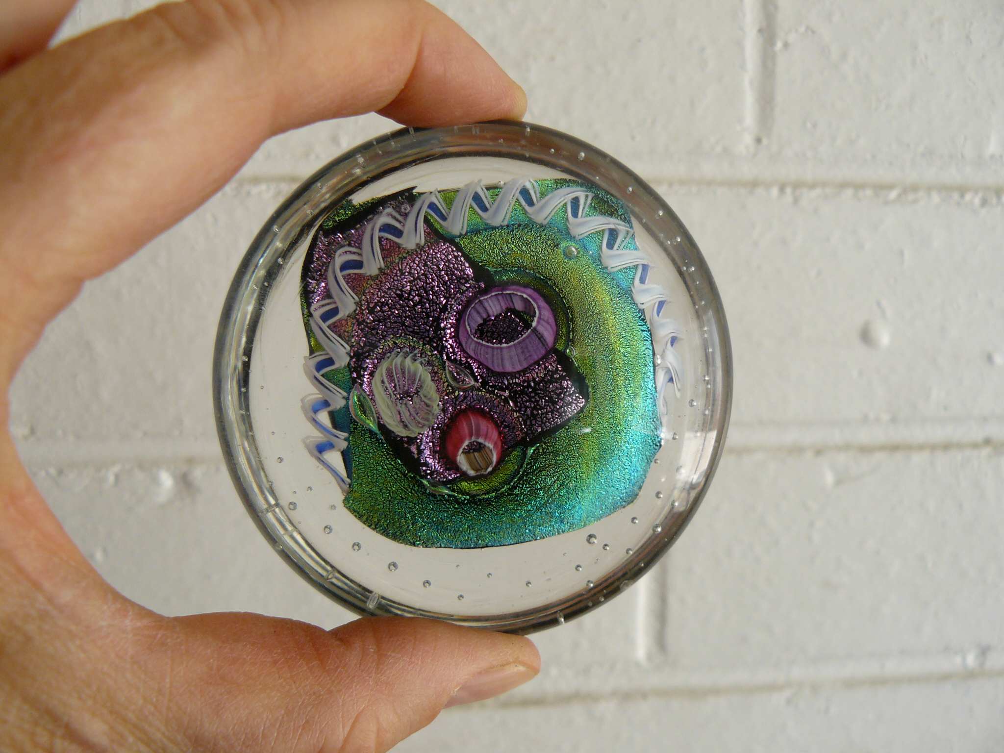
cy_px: 376
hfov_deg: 51.4
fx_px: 1044
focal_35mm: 36
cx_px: 502
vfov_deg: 39.7
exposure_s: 1/60
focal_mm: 6
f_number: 2.8
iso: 100
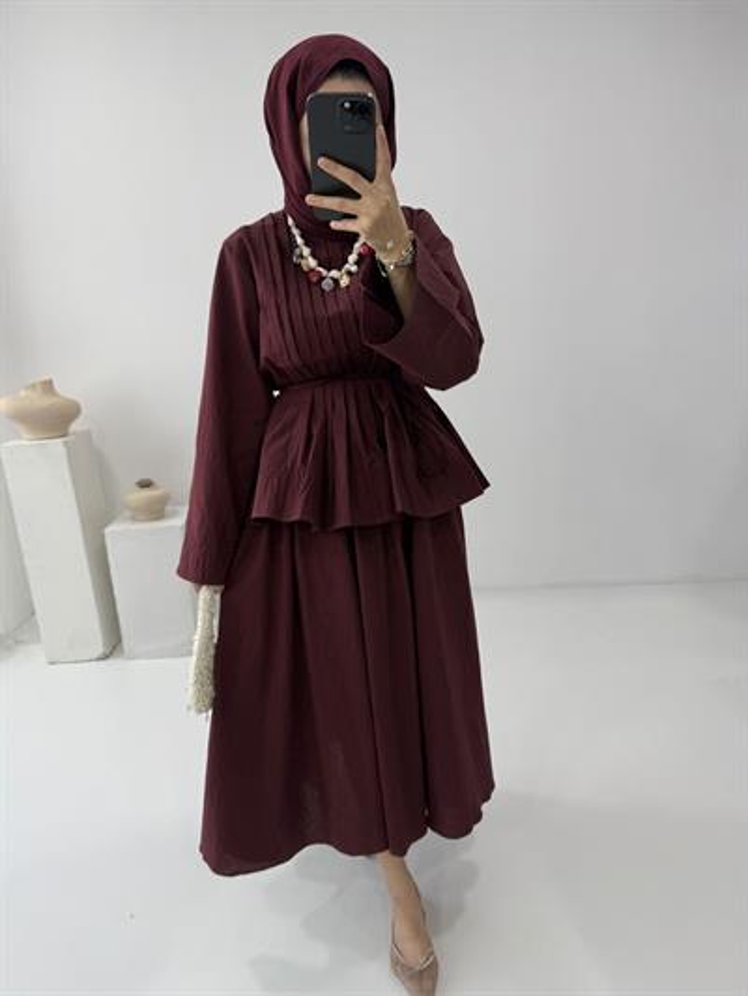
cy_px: 498
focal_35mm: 24
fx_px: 691
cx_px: 374
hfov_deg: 56.8
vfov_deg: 71.6
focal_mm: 6.76
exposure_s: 1/121
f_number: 1.78
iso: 80
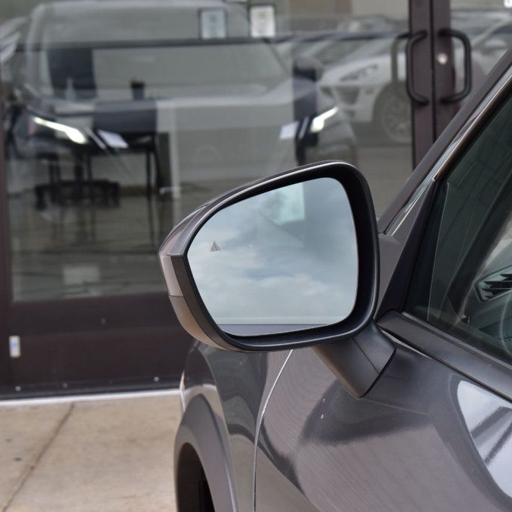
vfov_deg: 16.3
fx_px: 1785
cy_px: 259
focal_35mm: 107
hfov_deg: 16.3
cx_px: 297
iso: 400
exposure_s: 1/160
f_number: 9
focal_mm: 55
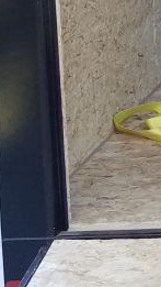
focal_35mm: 148
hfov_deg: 7.2
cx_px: 502
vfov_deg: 14.0
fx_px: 1122
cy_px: -69
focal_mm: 4.2
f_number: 1.7
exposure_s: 1/120
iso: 100
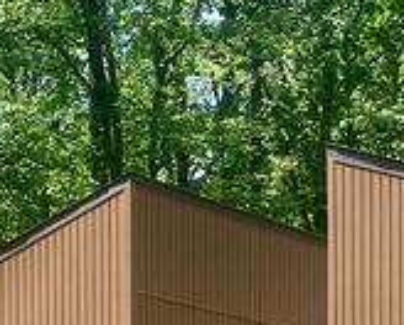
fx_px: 1894
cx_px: 374
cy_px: 527
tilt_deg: +3.7
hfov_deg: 12.1
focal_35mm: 158
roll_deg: -0.6
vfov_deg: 9.5
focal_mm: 4.25
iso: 32
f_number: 1.8
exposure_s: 1/845
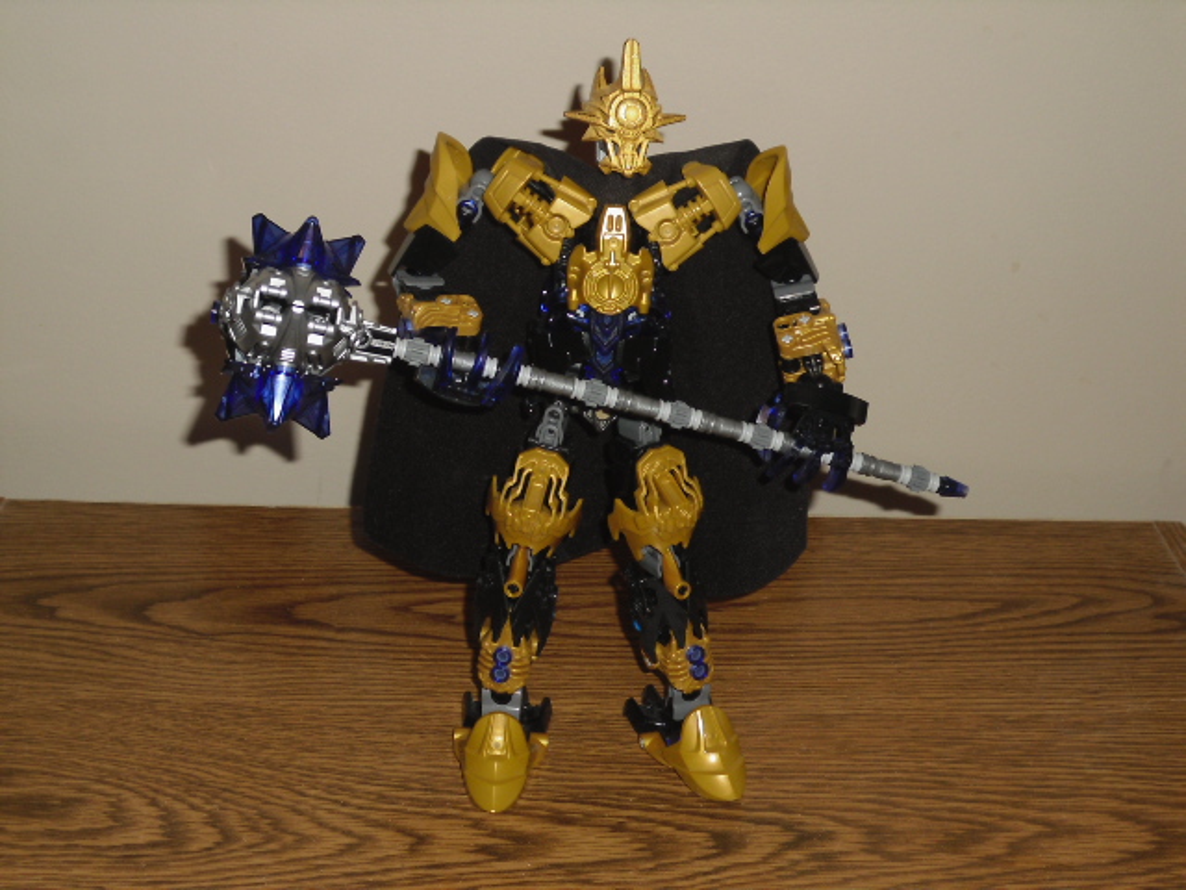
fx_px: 1816
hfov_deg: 36.2
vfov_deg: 27.5
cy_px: 445
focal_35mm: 53
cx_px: 593
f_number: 3.8
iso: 200
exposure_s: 1/60
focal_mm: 9.4
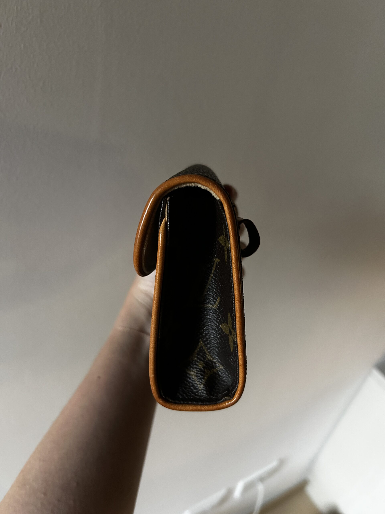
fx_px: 386
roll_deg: -10.0
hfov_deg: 53.1
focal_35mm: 26
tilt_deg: -35.7
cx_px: 192
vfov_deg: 67.3
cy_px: 257
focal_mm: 5.7
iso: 640
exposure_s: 1/33
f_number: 1.5
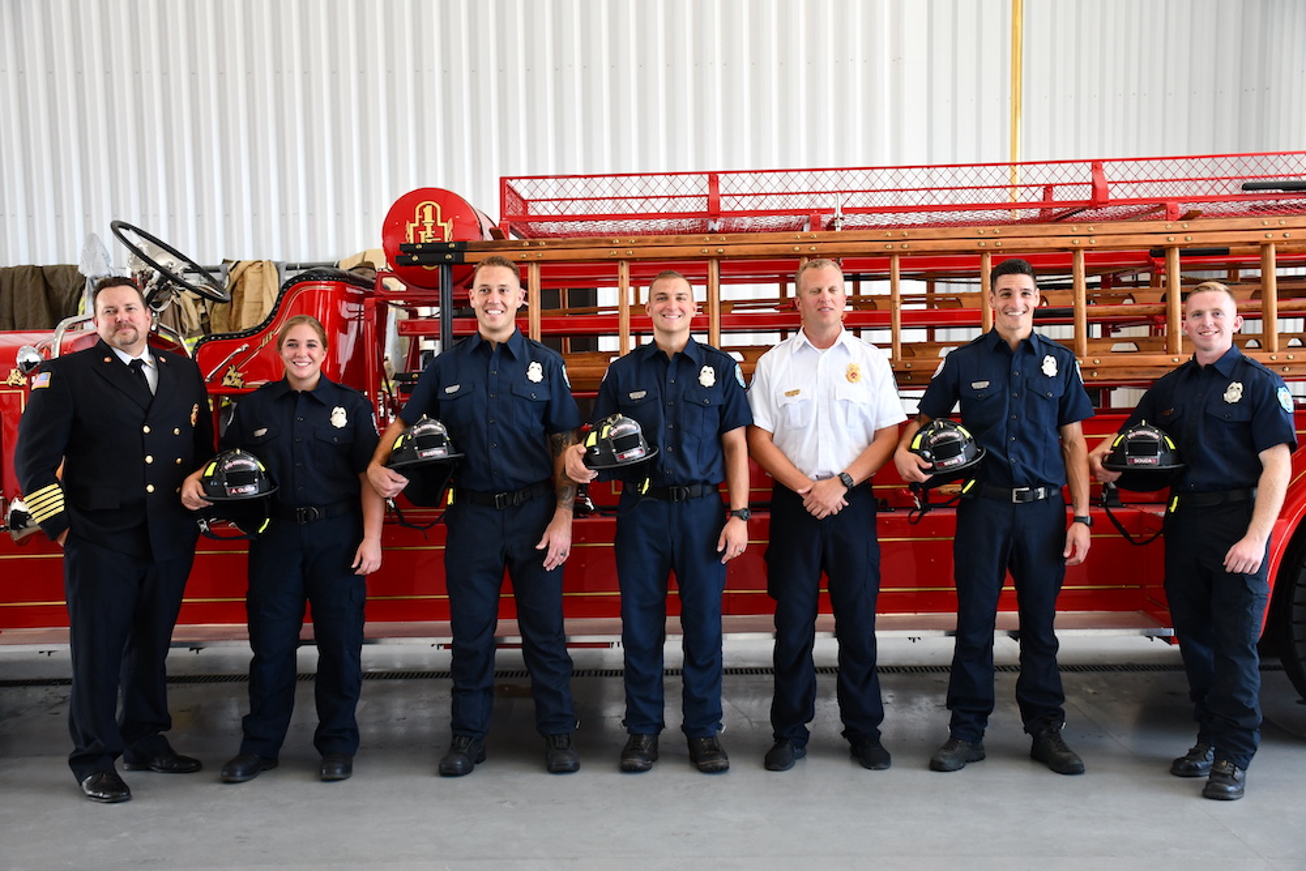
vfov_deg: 33.4
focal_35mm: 40
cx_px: 653
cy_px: 436
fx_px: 1451
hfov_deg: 48.5
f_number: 4
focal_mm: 27
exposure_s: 1/250
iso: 800
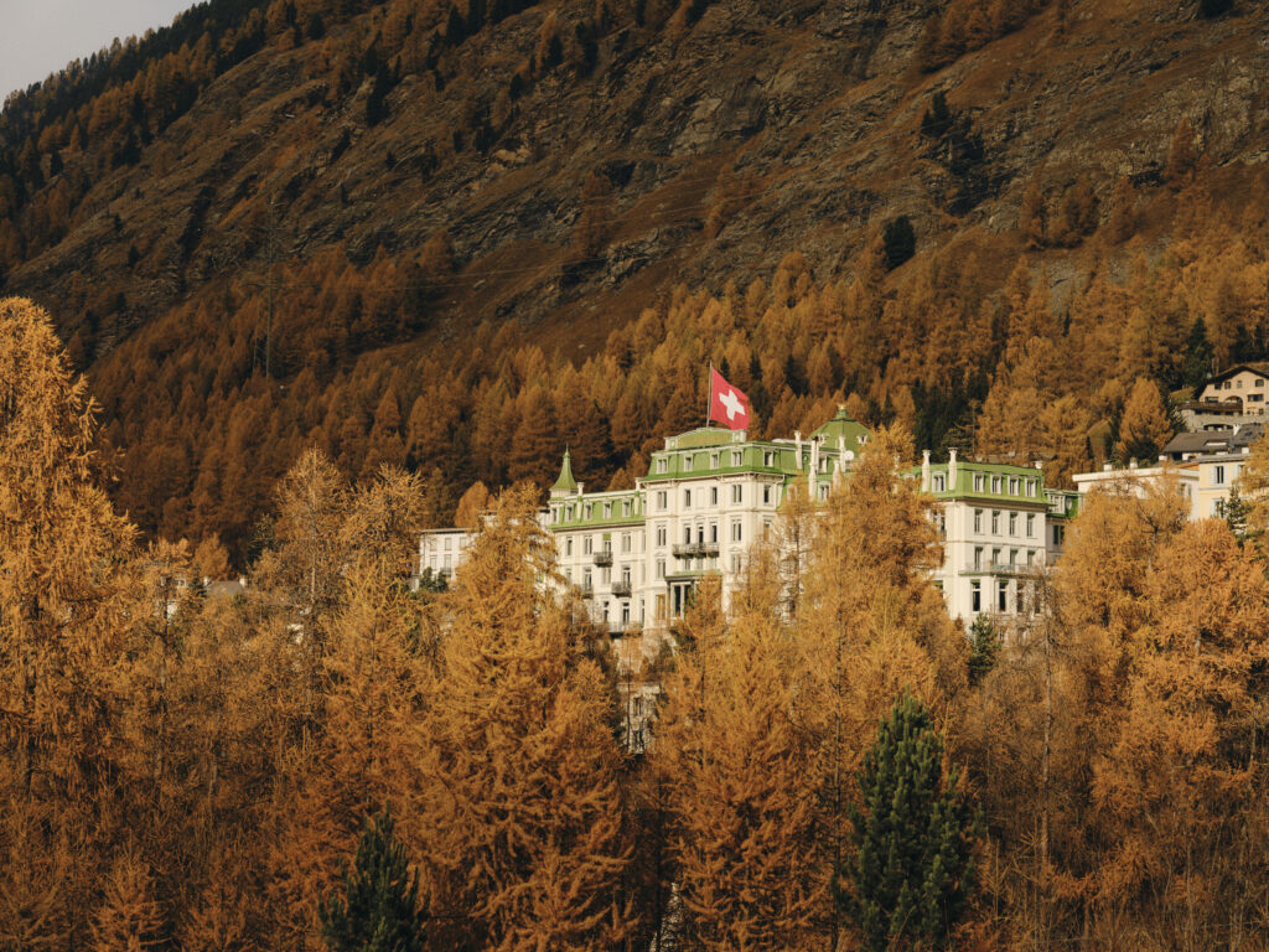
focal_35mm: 87
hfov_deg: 22.5
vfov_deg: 17.0
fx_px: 3189
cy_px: 476
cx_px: 634
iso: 400
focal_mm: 110
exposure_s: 1/1400
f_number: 8
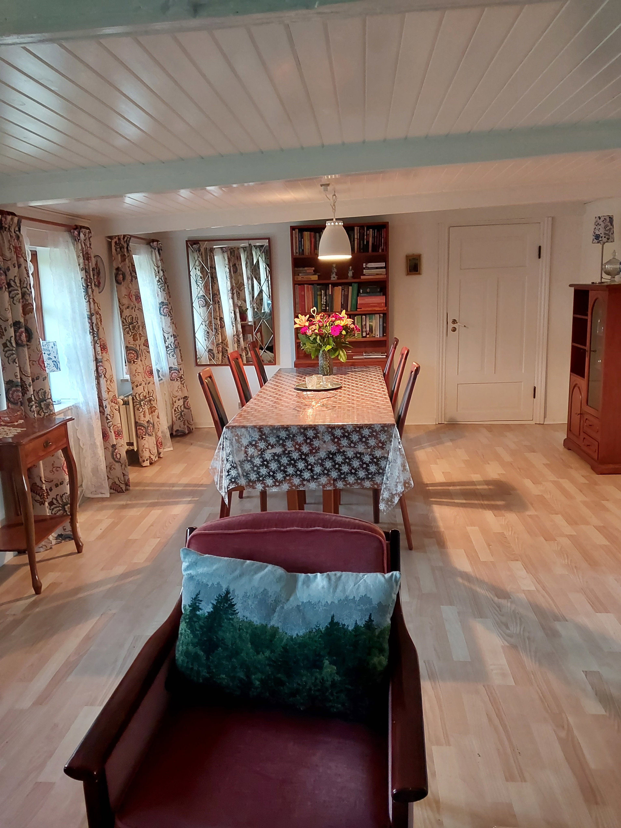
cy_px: 414
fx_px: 646
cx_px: 310
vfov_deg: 65.3
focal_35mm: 27
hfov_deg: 51.4
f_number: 1.8
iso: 400
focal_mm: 4
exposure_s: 1/25
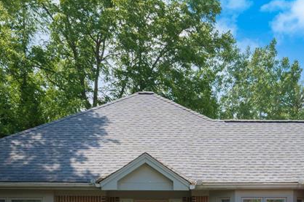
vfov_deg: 21.7
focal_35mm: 59
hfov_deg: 33.2
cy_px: 224
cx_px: 233
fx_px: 498
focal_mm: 24
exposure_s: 1/160
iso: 250
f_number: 7.1
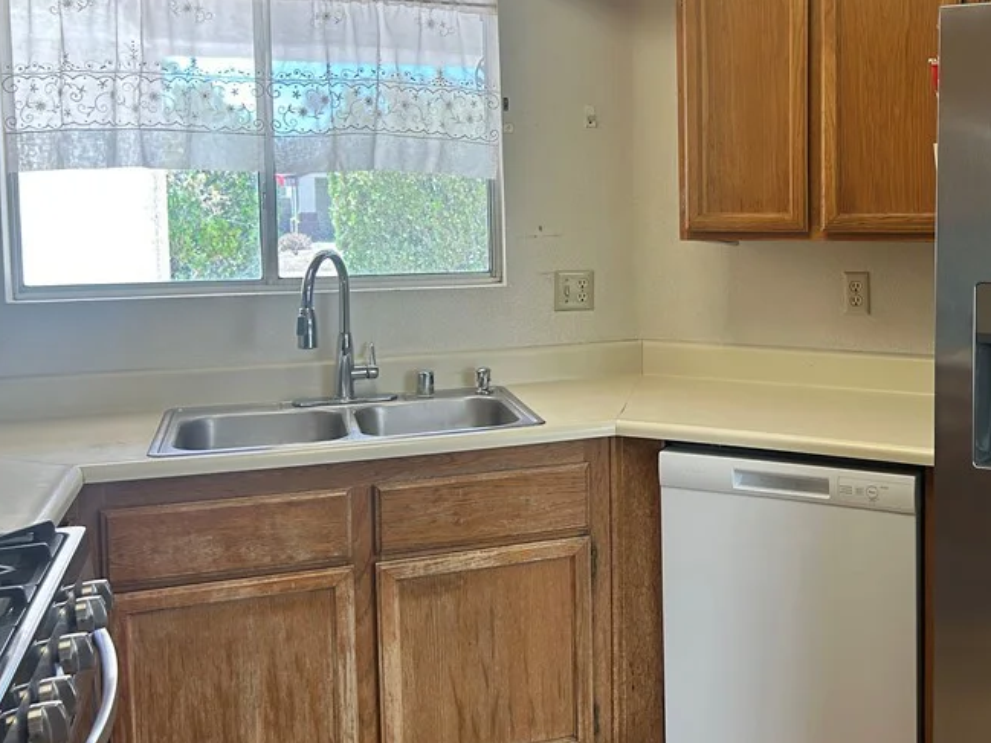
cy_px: 269
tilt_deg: -5.5
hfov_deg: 44.5
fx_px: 1174
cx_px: 718
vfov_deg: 34.9
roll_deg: +0.2
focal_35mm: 41
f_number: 1.5
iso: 64
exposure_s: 1/120
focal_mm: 5.7
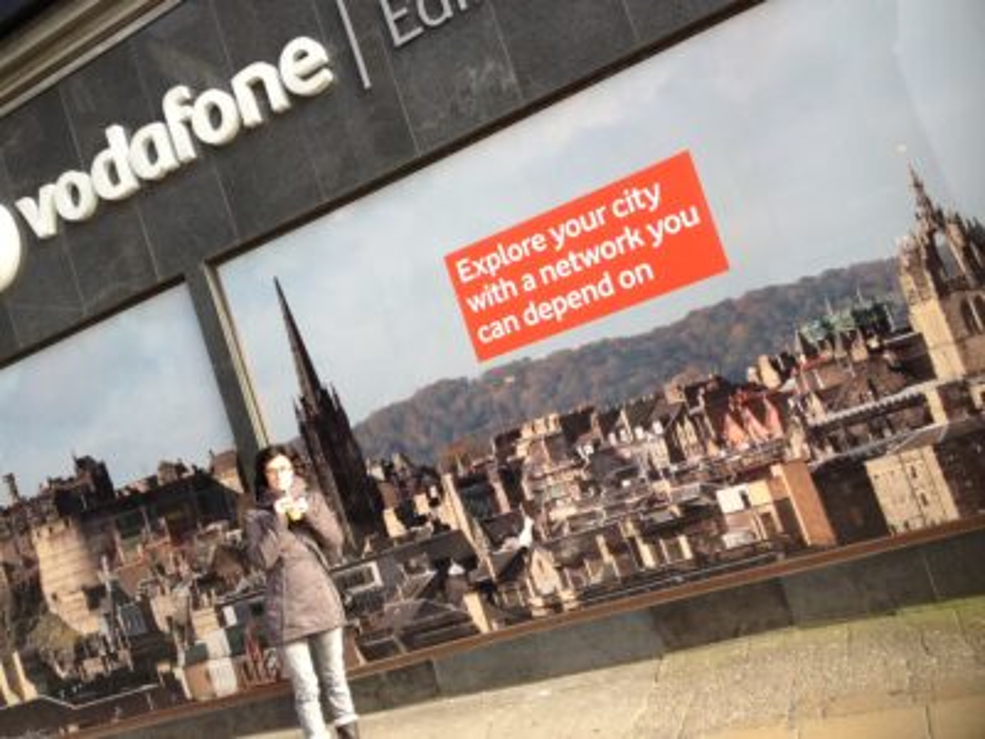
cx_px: 492
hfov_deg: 52.6
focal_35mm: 35
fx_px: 996
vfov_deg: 40.7
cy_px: 370
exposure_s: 1/260
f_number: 2.4
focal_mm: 4.28
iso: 50
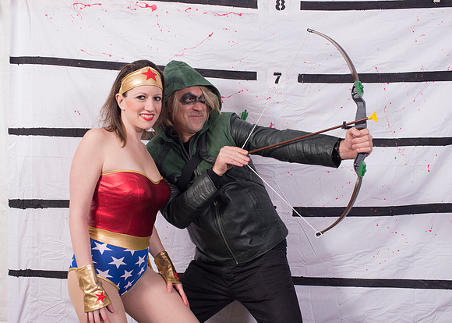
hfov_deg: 36.8
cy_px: 160
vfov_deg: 26.7
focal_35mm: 53
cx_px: 217
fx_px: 678
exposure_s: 1/125
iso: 500
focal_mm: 50
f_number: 9
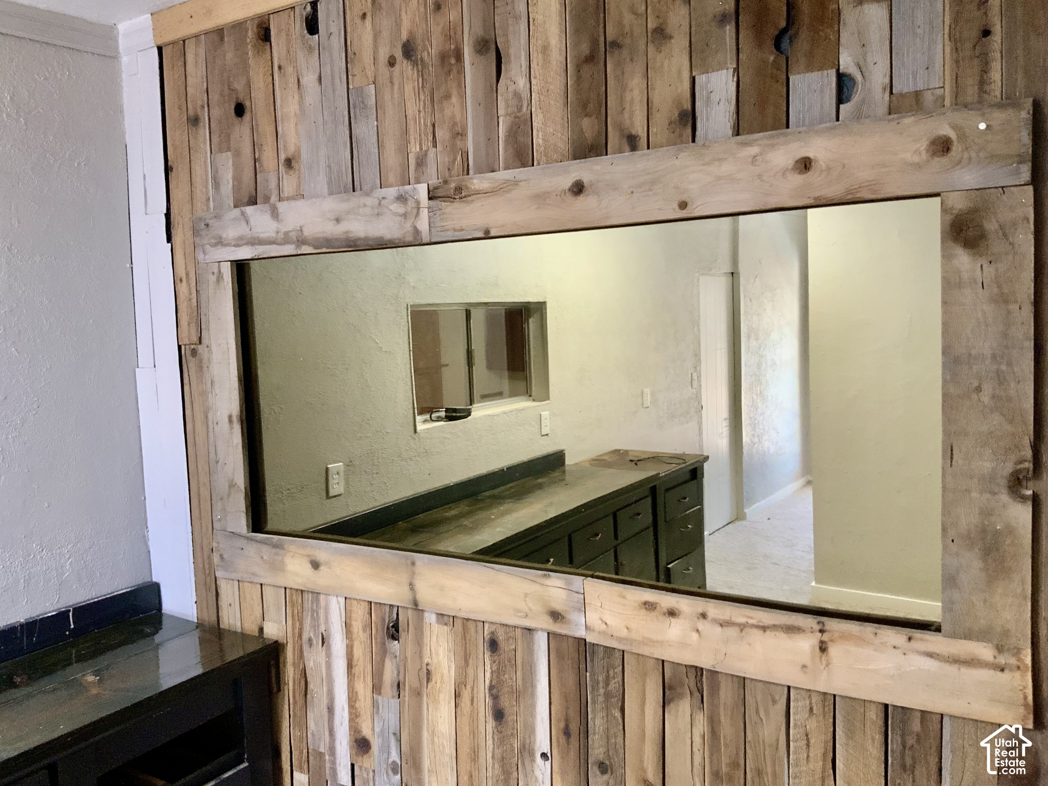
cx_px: 524
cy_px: 393
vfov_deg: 48.2
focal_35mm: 29
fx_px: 878
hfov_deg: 61.7
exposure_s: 1/60
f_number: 1.8
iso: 250
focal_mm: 3
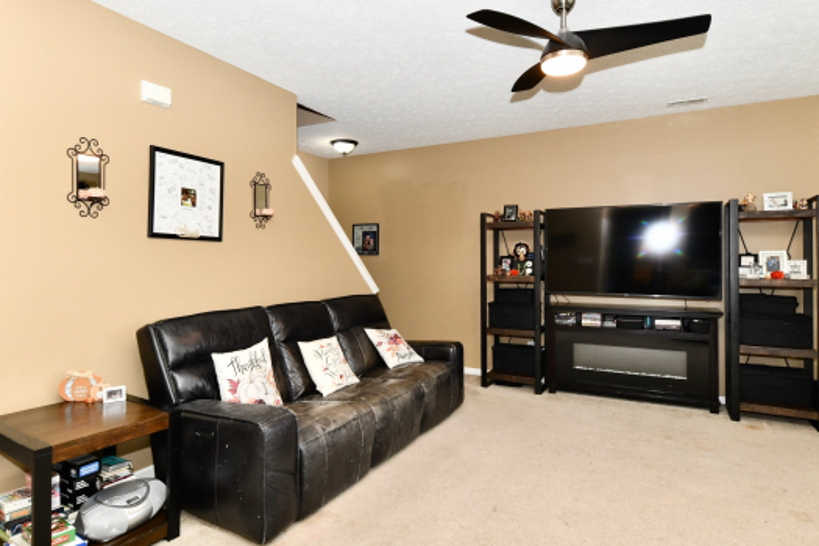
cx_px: 388
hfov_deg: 83.9
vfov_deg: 61.9
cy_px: 267
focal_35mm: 20
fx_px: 455
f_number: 6.3
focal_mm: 14
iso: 640
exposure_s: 1/60
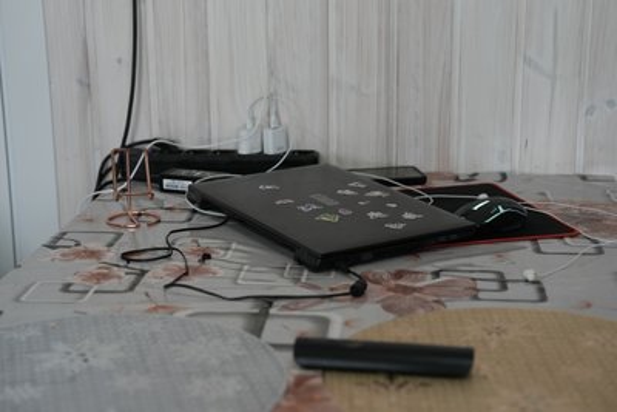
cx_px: 308
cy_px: 206
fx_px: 1200
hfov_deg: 28.8
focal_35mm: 70
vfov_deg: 19.5
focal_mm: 70
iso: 1250
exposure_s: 1/100
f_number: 4
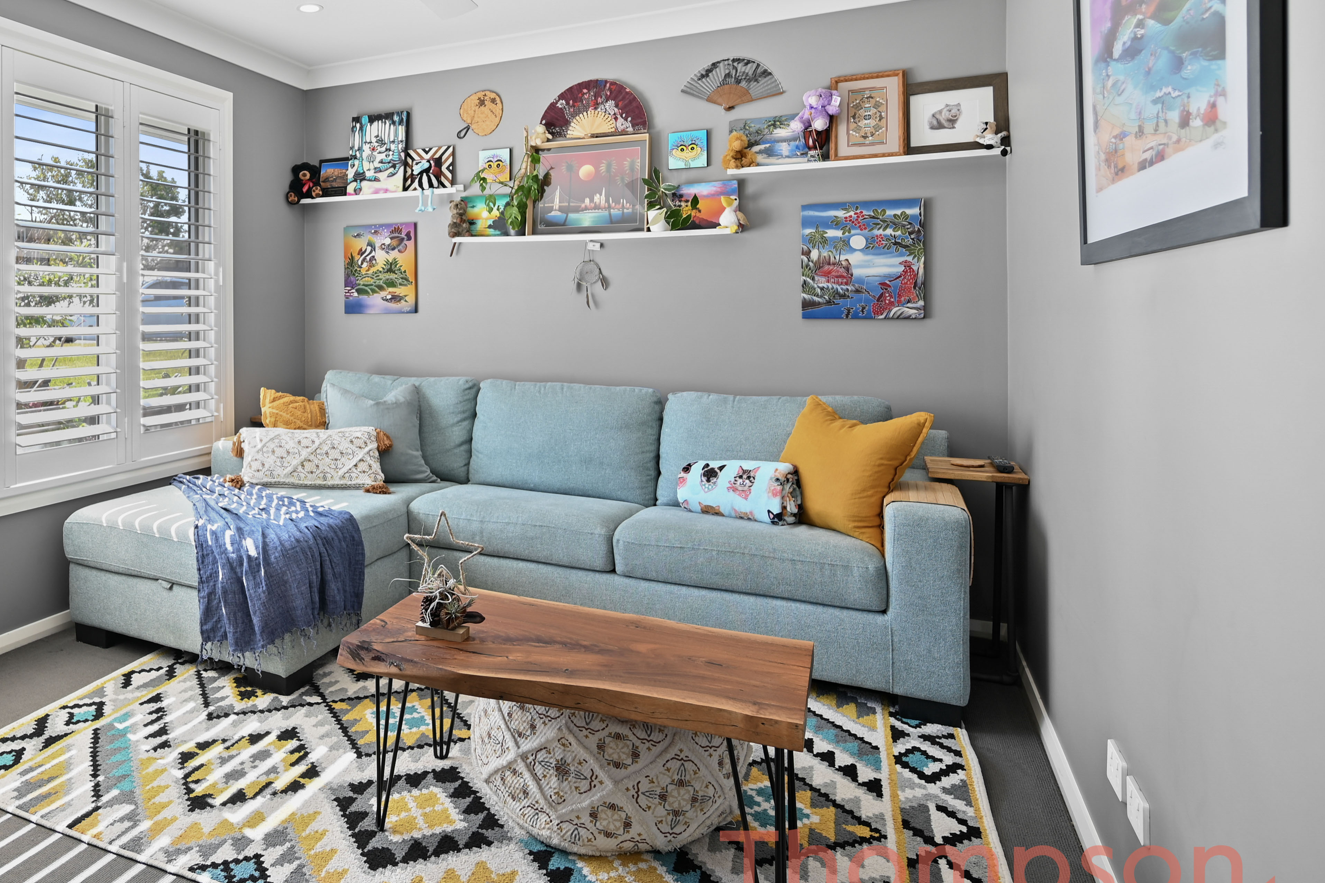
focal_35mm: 22
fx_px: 810
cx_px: 338
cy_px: 390
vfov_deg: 57.1
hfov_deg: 73.3
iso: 100
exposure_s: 1/13
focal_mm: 14
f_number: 4
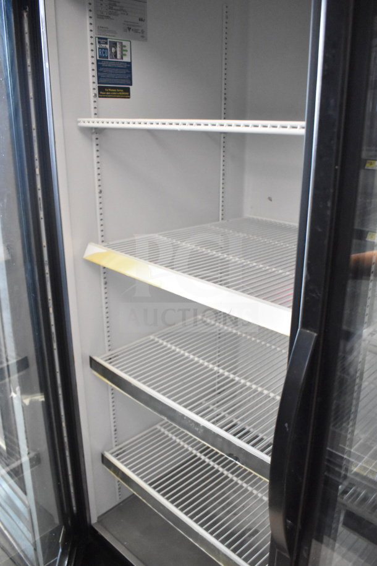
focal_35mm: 30
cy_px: 283
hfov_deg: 43.6
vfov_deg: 61.9
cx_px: 188
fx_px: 471
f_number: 4
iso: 6400
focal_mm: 20
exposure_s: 1/60
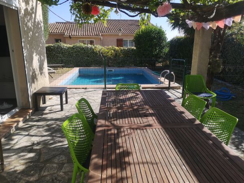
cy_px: 92
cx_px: 122
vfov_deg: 51.4
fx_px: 190
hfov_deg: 65.3
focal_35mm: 27
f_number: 1.8
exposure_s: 1/1466
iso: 50
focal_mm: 5.58
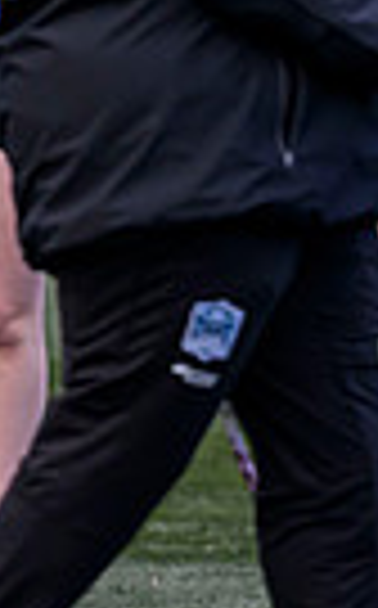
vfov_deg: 2.5
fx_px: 13840
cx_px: -637
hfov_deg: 1.6
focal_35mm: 837
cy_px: 358
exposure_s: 1/1600
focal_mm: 175
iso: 1600
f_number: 4
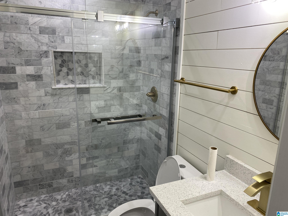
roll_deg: -0.7
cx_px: 144
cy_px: 108
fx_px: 216
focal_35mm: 26
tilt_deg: -14.0
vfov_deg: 53.1
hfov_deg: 67.3
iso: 80
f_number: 1.8
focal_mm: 4.25
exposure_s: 1/120
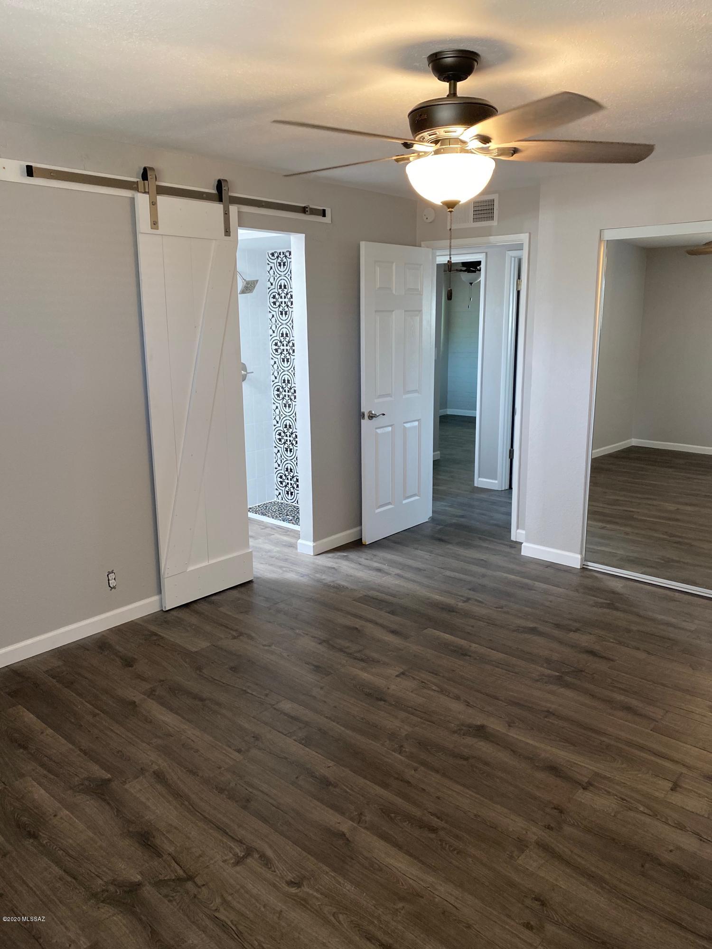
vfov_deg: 67.3
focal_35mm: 26
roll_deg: +1.0
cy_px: 474
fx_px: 713
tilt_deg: -11.7
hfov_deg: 53.1
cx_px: 356
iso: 160
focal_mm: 4.25
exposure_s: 1/60
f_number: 1.8
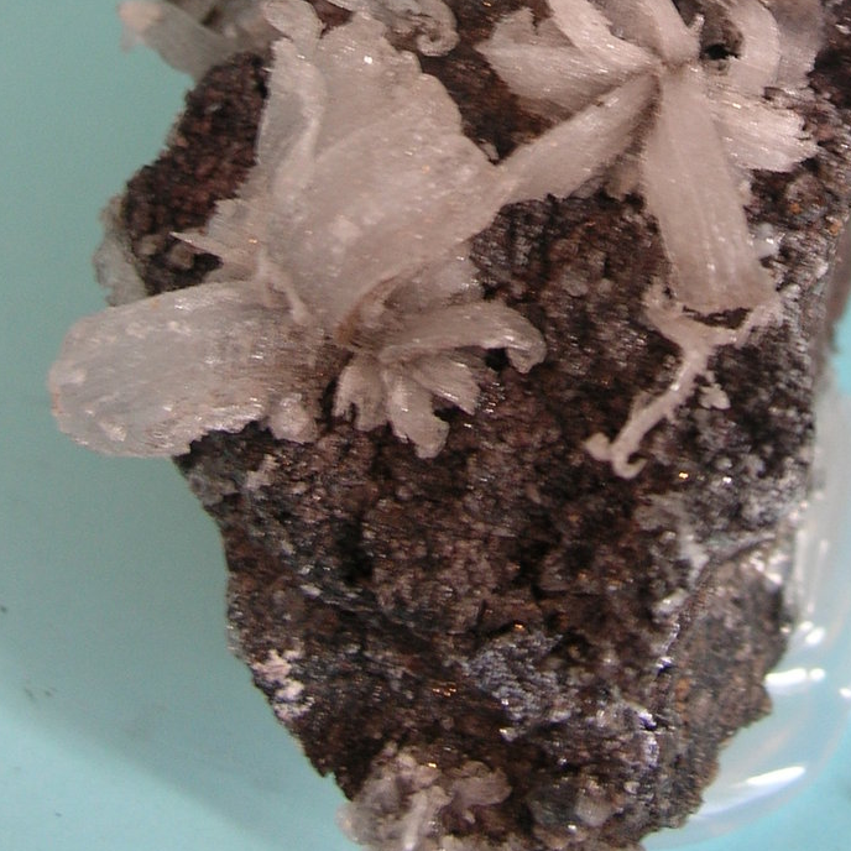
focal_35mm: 76
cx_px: 539
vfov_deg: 21.6
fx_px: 2114
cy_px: -73
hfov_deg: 22.7
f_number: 2.7
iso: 50
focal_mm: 6.2
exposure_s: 1/10.6
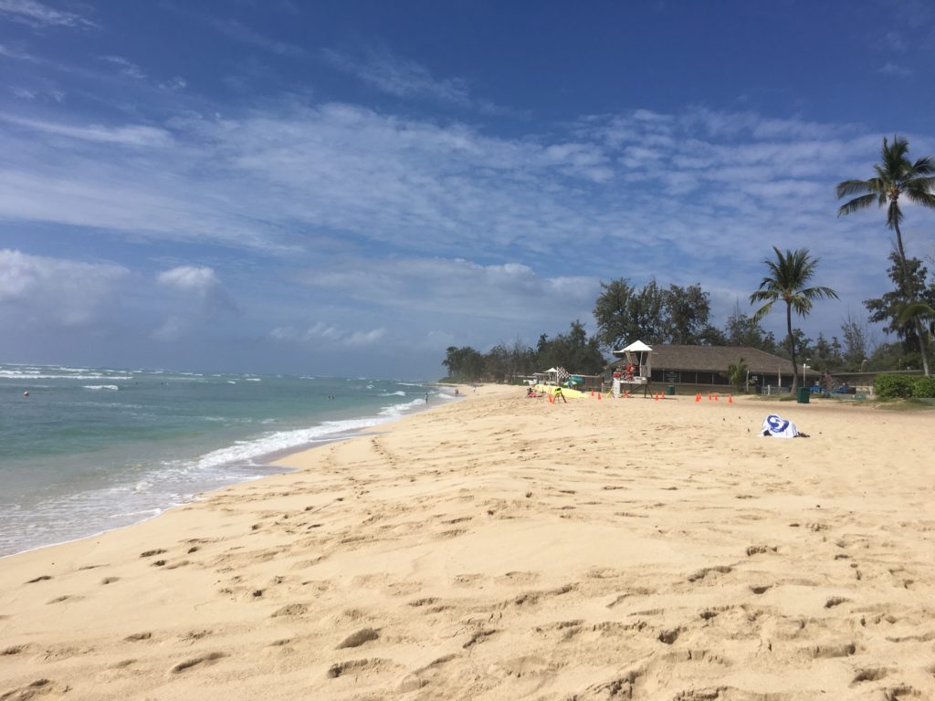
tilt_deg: +3.4
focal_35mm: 29
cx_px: 468
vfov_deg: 48.2
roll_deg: -1.3
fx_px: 783
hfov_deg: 61.7
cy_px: 350
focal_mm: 4.15
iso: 25
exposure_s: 1/3846
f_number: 2.2
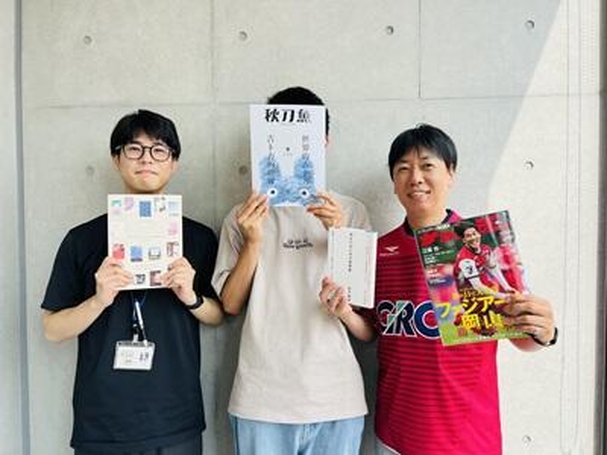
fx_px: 456
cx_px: 304
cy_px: 228
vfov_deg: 53.1
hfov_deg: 67.3
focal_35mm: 26
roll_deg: +0.4
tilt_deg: -1.6
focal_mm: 5.7
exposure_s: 1/692
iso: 50
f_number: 1.5
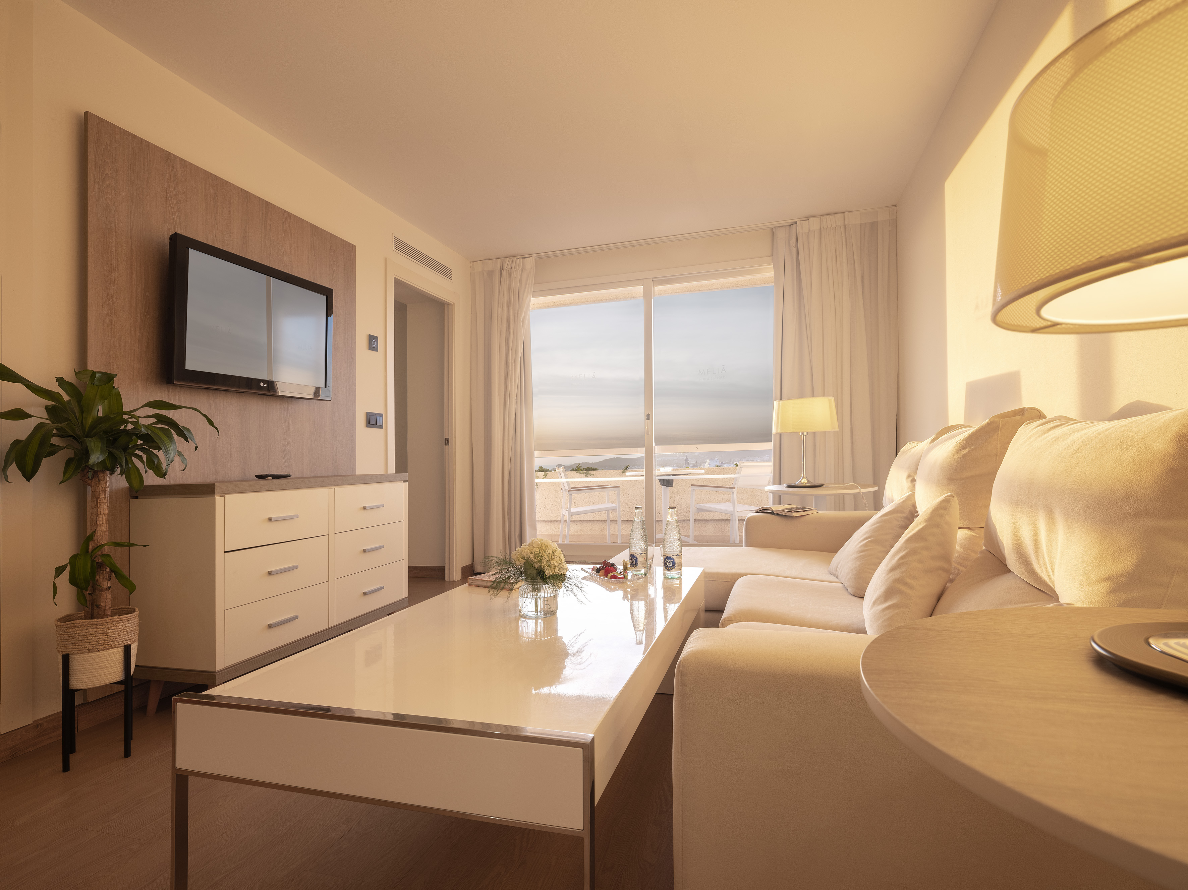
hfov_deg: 87.8
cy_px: 445
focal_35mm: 18
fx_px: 618
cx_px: 594
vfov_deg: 71.6
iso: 200
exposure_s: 1/125
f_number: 16
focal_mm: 23
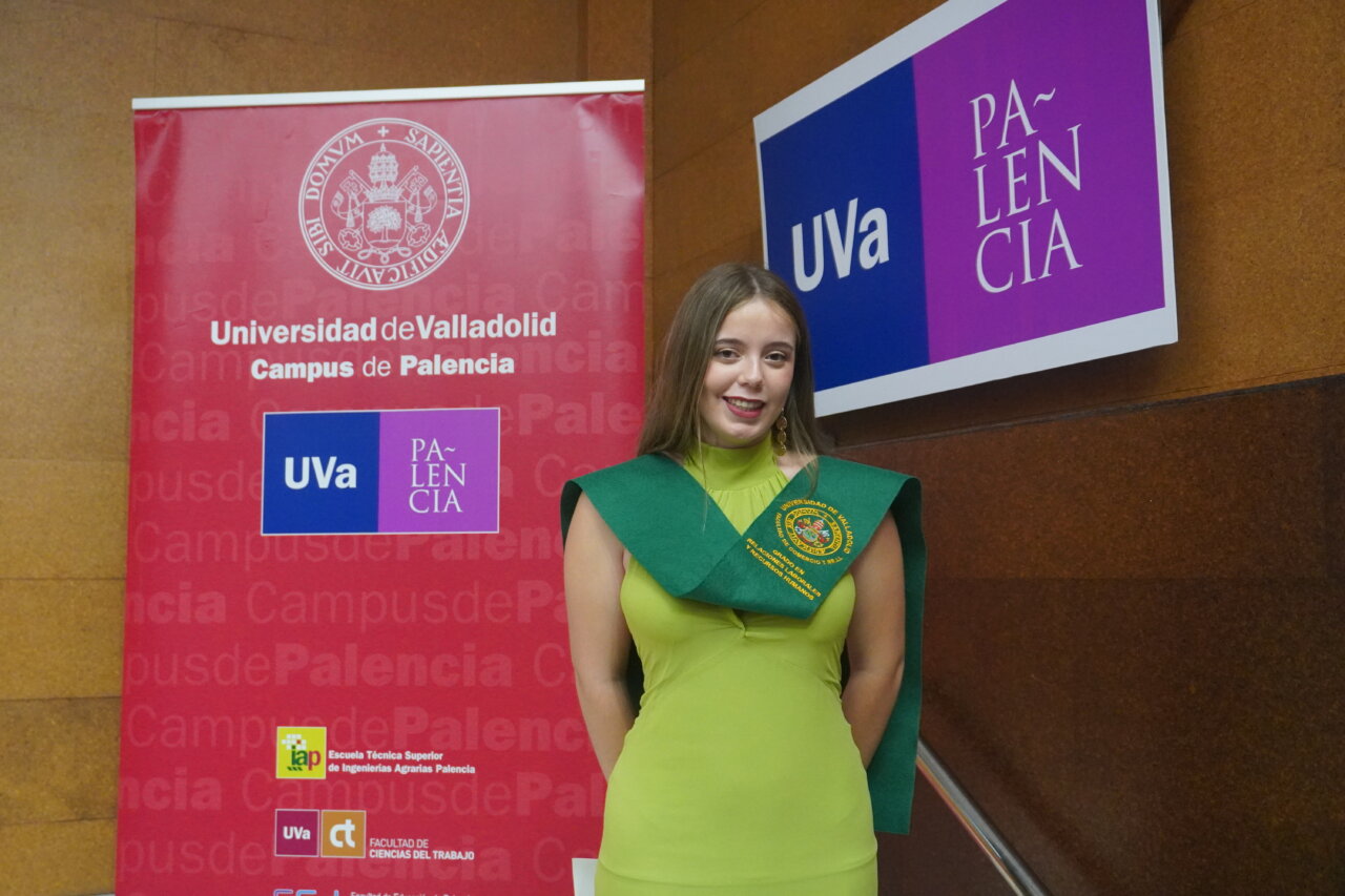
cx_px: 672
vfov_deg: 35.5
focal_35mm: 38
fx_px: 1401
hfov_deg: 51.3
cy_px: 448
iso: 4000
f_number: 4.5
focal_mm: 25
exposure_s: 1/160
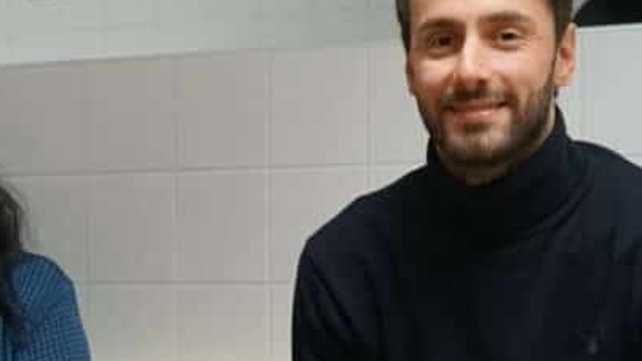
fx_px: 2928
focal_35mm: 172
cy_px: 482
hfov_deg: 12.2
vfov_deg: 7.0
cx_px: -172
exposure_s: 1/160
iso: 2000
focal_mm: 43
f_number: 4.5
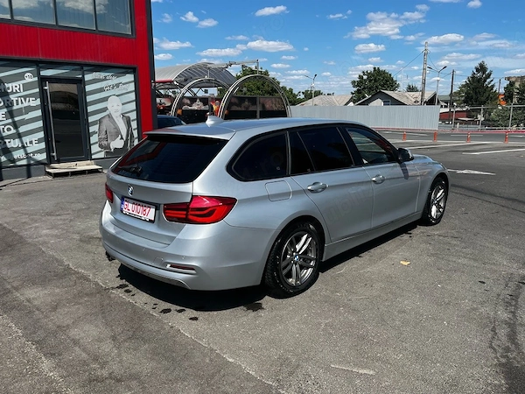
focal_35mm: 26
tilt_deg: -12.8
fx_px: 394
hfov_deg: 67.3
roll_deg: +0.5
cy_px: 197
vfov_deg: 53.1
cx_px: 262
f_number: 1.6
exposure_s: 1/4016
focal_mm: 5.1
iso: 50
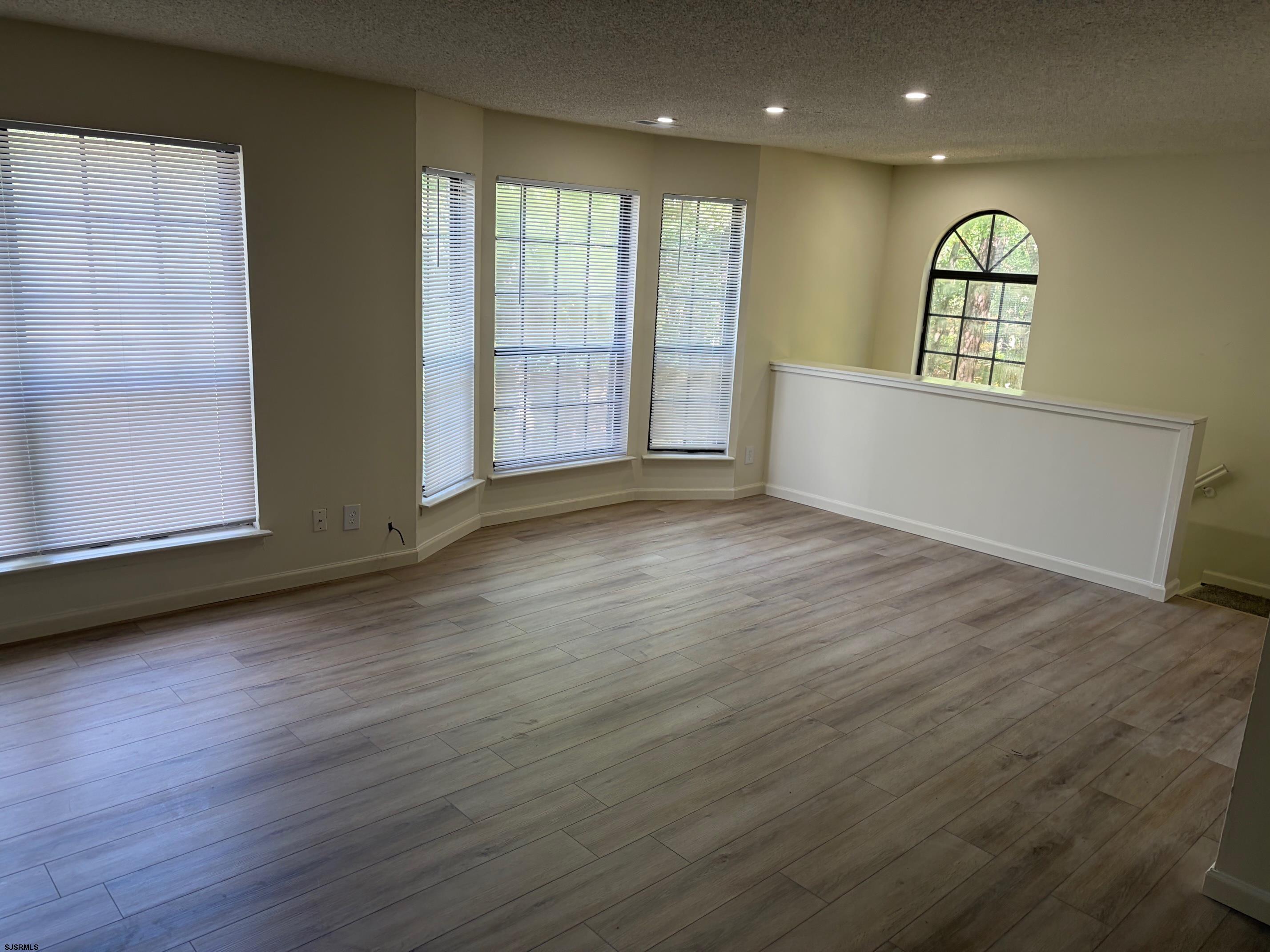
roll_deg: -3.4
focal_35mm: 26
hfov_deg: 67.3
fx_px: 954
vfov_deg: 53.1
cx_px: 635
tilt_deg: -12.4
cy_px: 476
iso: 64
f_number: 1.6
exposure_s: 1/120
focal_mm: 5.96
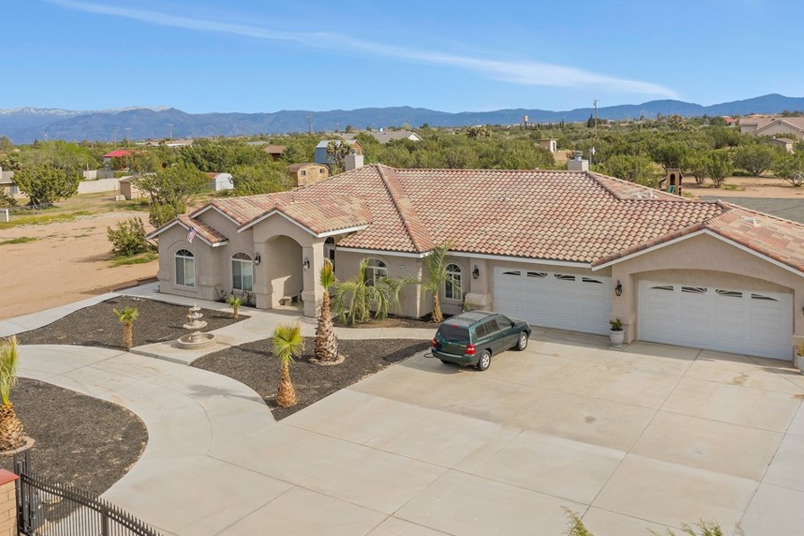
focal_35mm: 32
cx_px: 414
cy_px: 272
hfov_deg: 58.7
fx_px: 714
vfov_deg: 41.1
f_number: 5.6
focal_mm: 10.26
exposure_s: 1/500
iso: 100
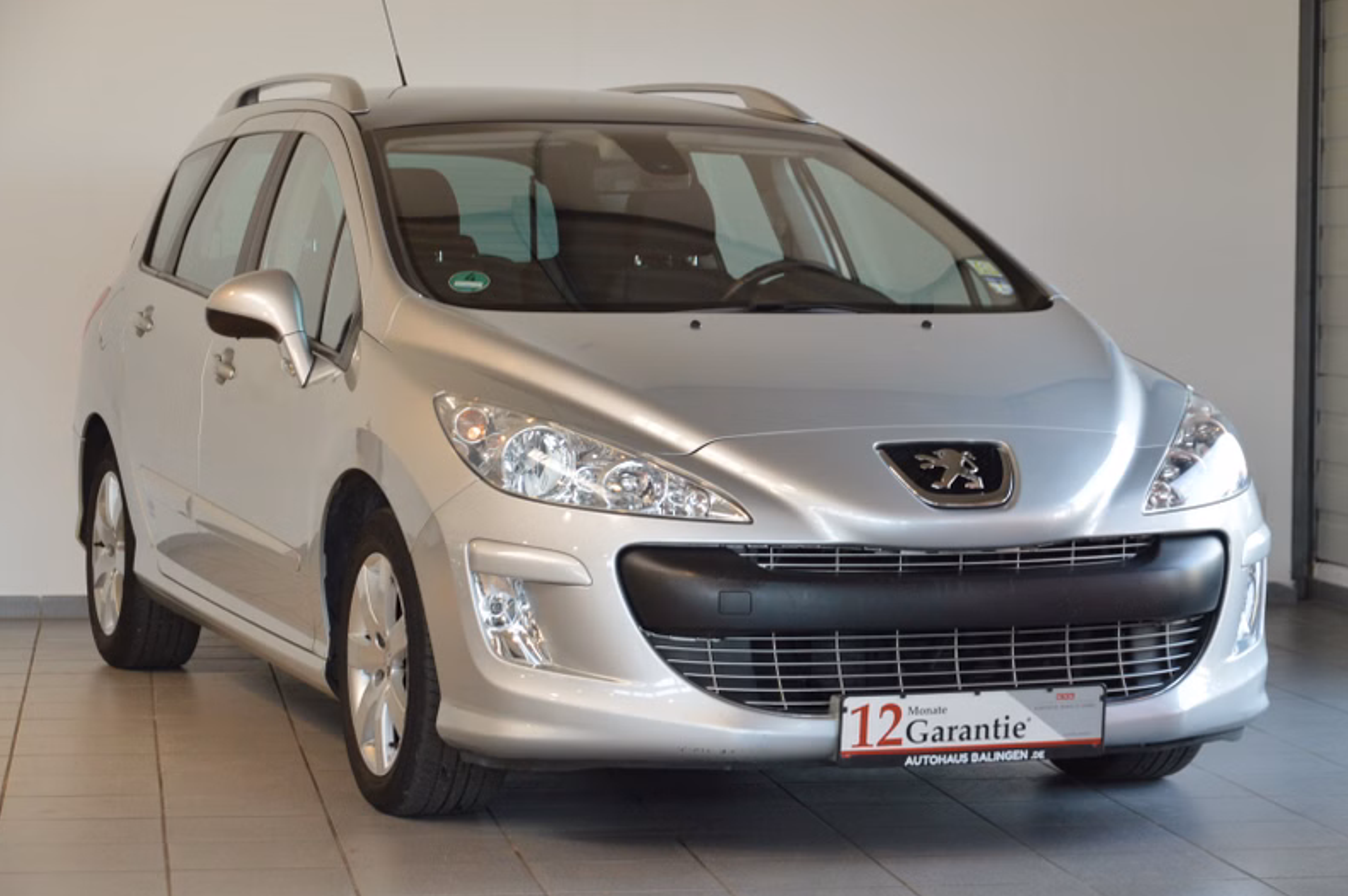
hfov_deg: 21.7
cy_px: 451
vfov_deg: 14.5
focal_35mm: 94
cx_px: 675
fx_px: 3517
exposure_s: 1/60
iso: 900
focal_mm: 62
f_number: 5.3
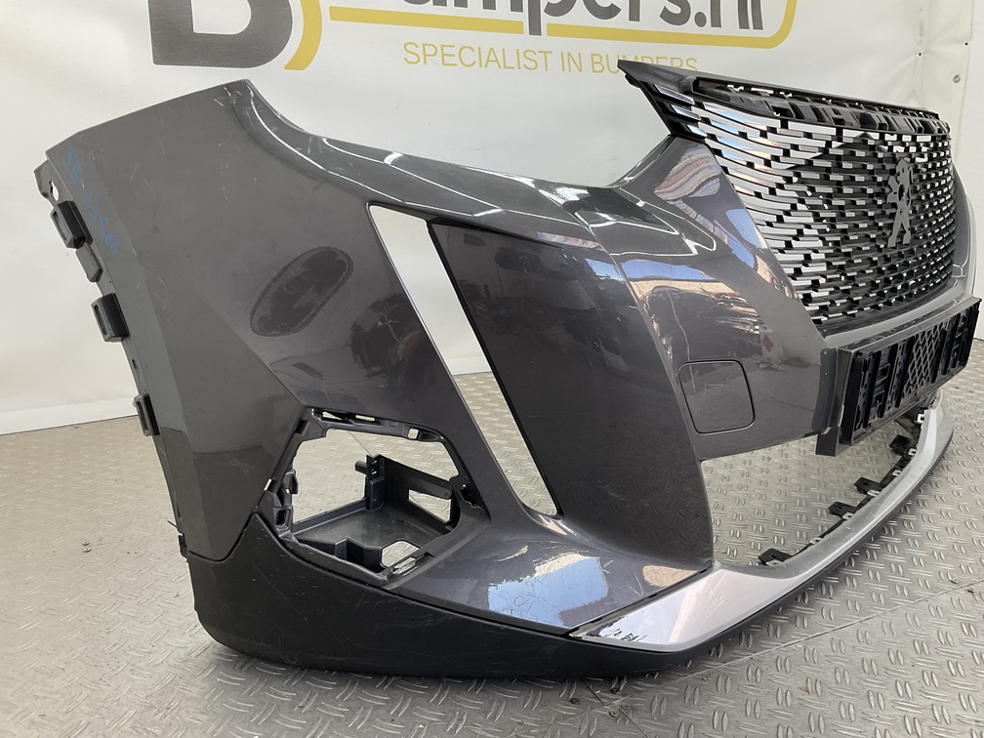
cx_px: 492
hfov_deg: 61.7
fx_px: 824
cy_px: 369
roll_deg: -3.0
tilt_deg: -16.4
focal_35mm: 29
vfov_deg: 48.2
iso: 25
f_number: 1.8
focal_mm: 3
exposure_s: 1/100
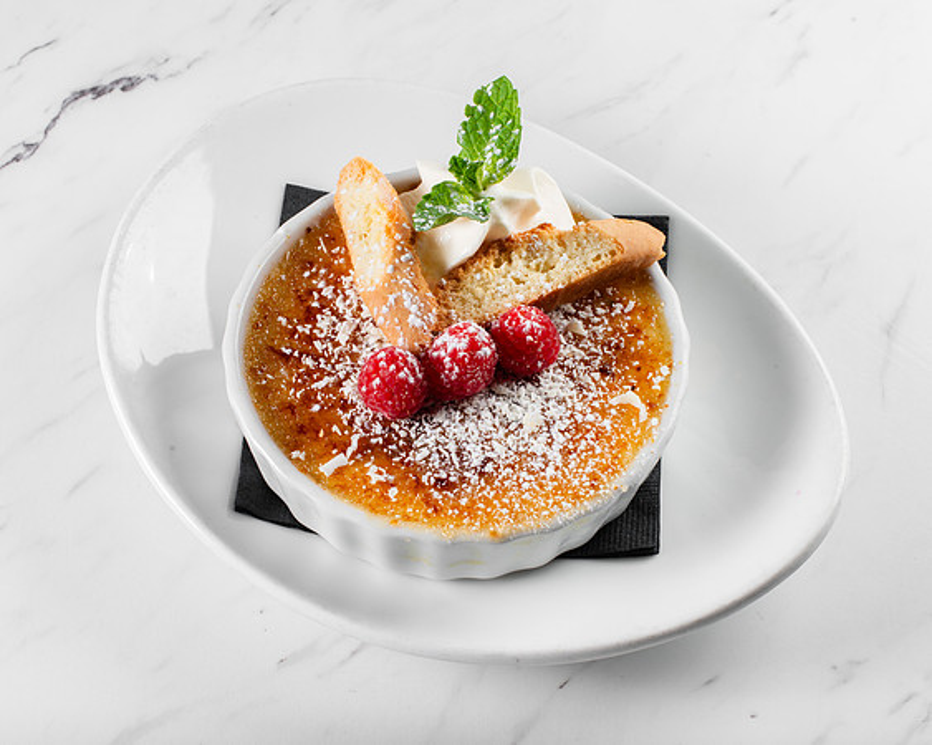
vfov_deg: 24.0
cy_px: 385
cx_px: 454
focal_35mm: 64
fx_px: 1754
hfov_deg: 29.8
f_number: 11
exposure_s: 1/250
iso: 100
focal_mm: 50
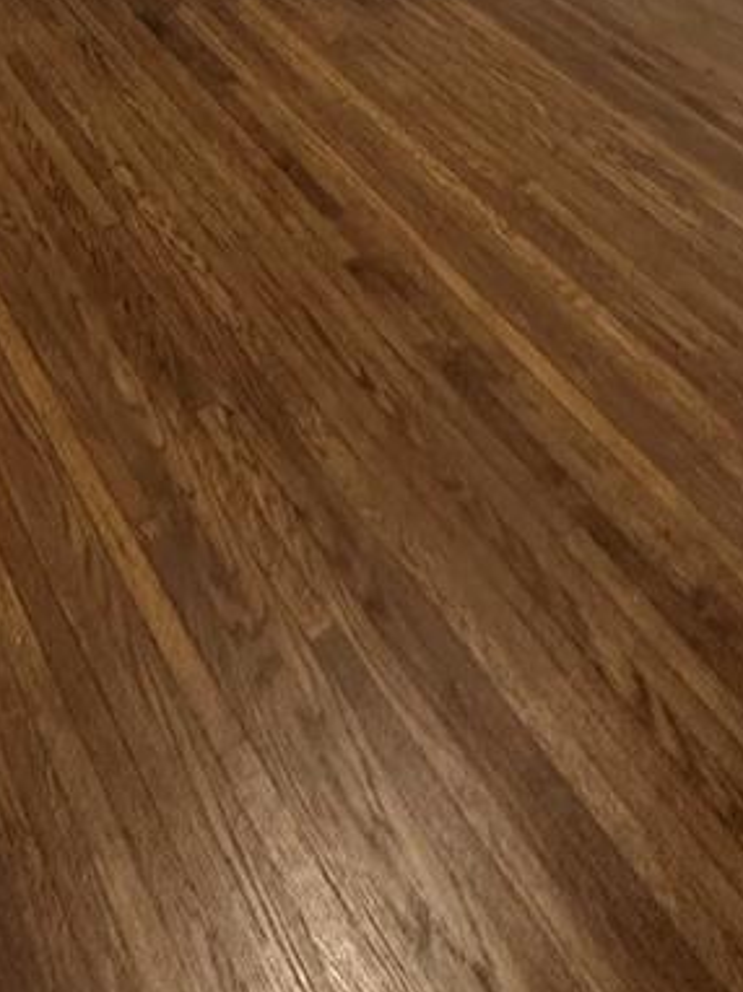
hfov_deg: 31.5
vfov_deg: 28.3
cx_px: 99
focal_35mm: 44
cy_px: -496
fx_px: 1261
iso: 250
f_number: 2.2
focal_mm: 2.22
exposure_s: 1/60
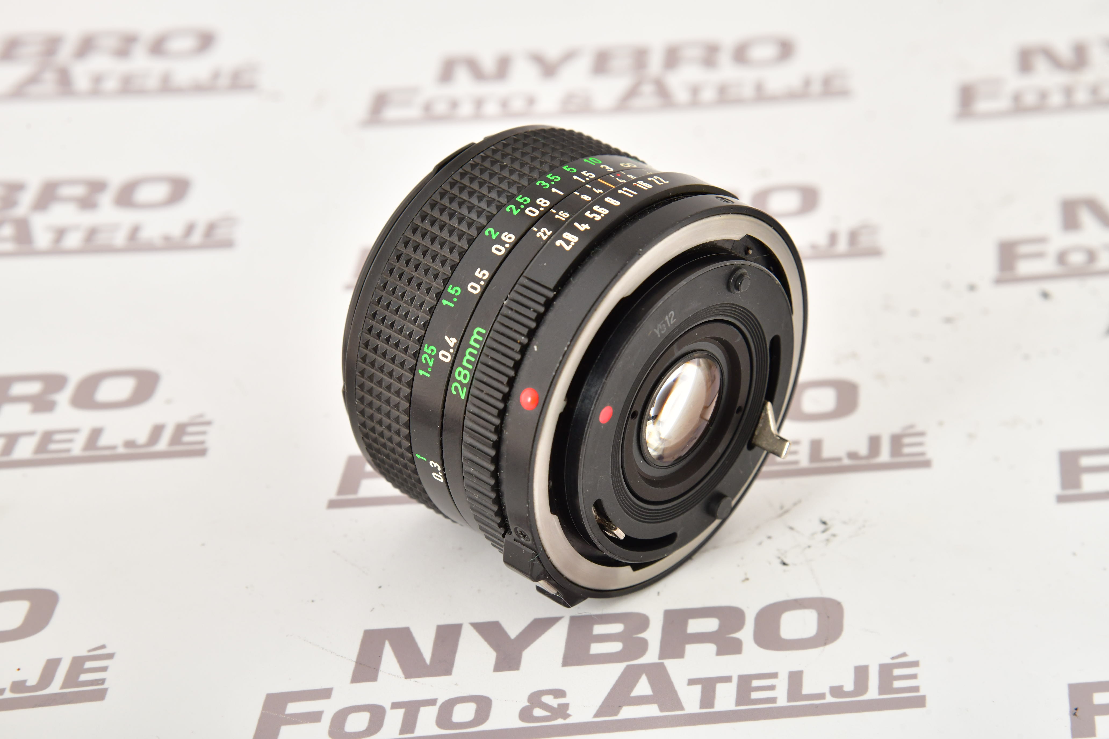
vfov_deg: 11.4
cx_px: 554
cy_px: 370
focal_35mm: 120
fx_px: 3696
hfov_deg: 17.1
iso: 1000
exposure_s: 1/200
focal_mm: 120
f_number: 11
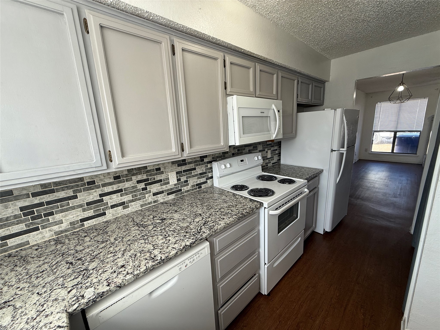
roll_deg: +3.0
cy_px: 165
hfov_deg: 102.1
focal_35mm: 14
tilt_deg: -11.4
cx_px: 220
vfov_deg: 85.7
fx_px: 178
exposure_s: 1/120
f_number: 2.2
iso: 64
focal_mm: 2.22
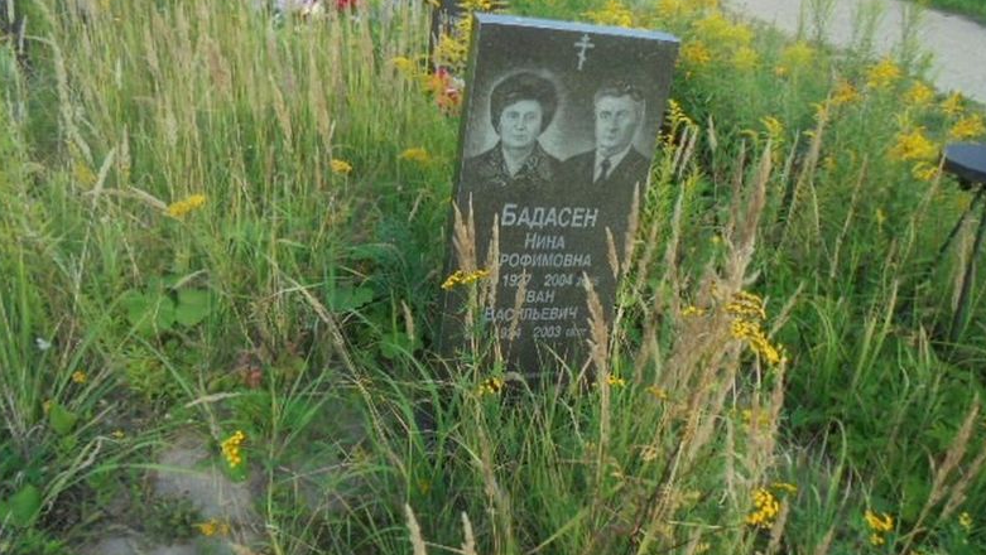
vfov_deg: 40.1
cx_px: 494
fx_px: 758
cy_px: 318
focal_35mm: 29
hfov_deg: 66.0
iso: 100
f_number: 3.5
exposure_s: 1/320
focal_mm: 4.6
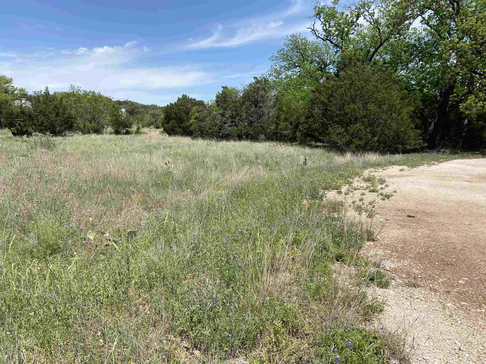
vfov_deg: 53.1
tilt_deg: -9.8
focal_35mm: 26
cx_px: 243
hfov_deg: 67.3
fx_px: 365
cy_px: 182
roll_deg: -1.1
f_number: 1.8
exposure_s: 1/3125
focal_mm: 4.25
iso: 32
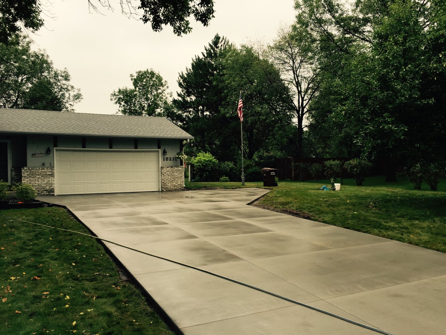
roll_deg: +0.1
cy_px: 168
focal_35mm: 29
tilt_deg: +1.5
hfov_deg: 61.7
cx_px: 223
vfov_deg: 48.2
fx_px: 374
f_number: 2.2
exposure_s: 1/309
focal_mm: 4.15
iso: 32
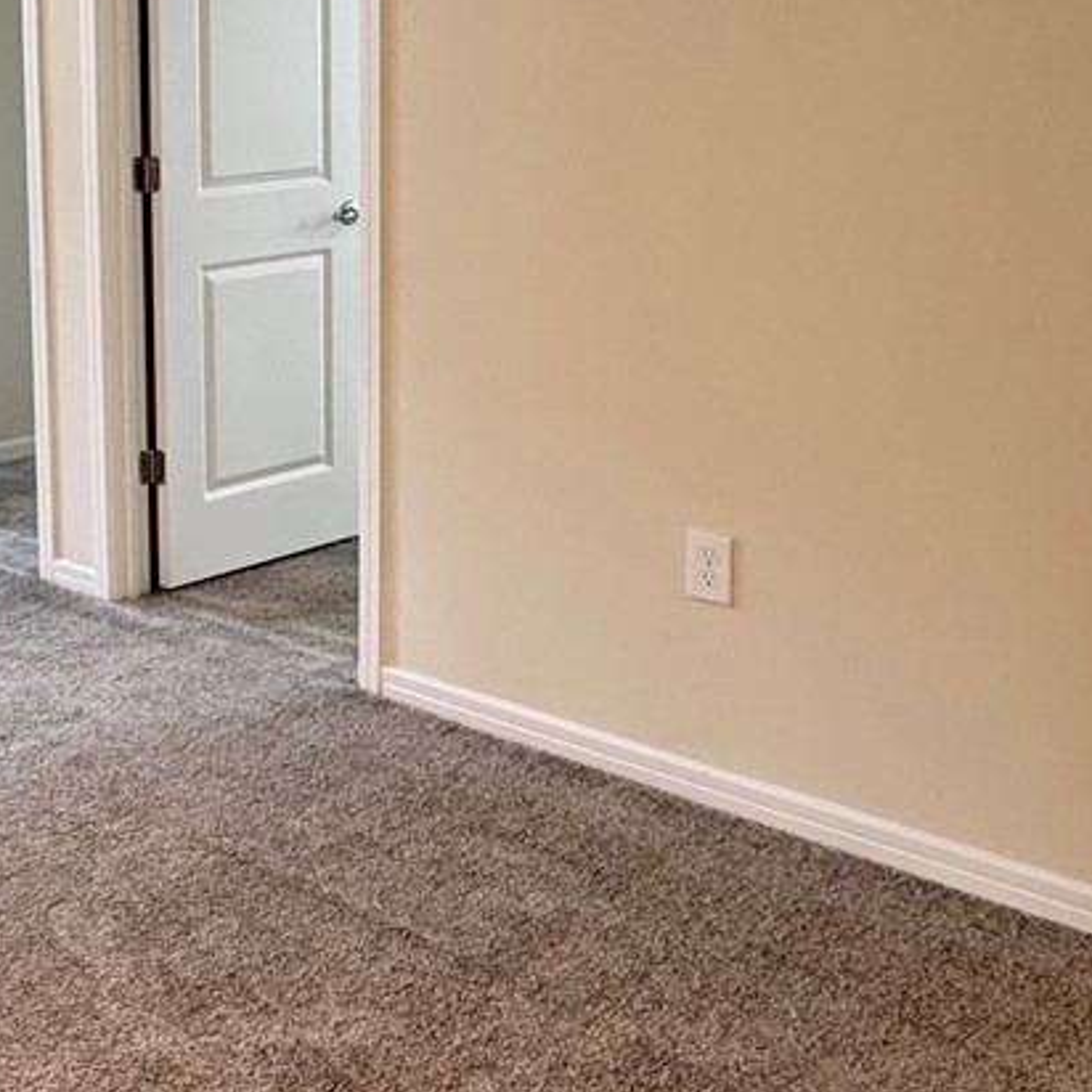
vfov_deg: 34.6
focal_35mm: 48
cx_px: -114
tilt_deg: -7.9
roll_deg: +1.7
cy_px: 276
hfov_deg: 31.3
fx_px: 1713
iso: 320
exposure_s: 1/60
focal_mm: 2.22
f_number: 2.2
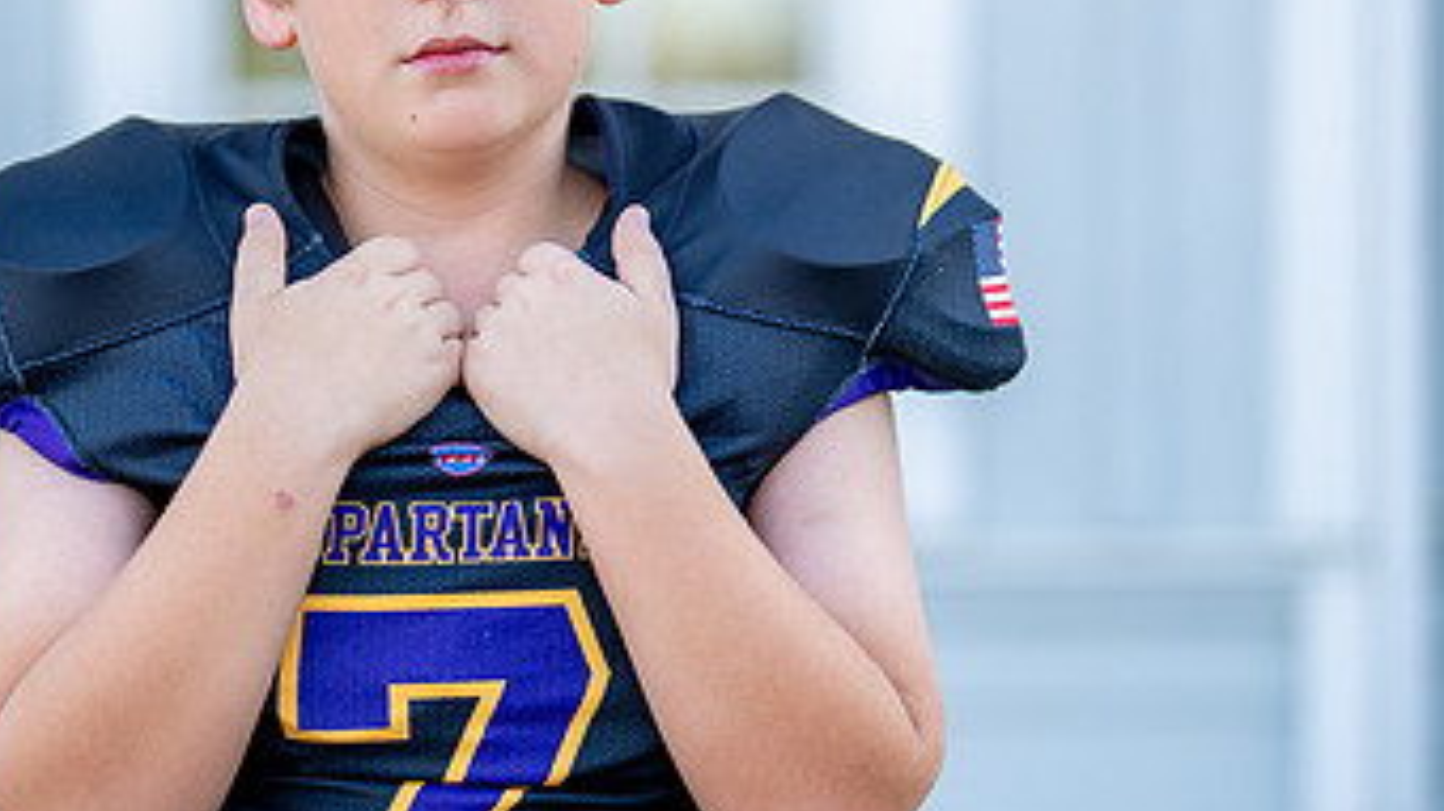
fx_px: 4364
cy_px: 287
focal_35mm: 114
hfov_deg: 18.8
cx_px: 517
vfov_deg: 10.6
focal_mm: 50
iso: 100
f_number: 1.2
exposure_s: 1/1600
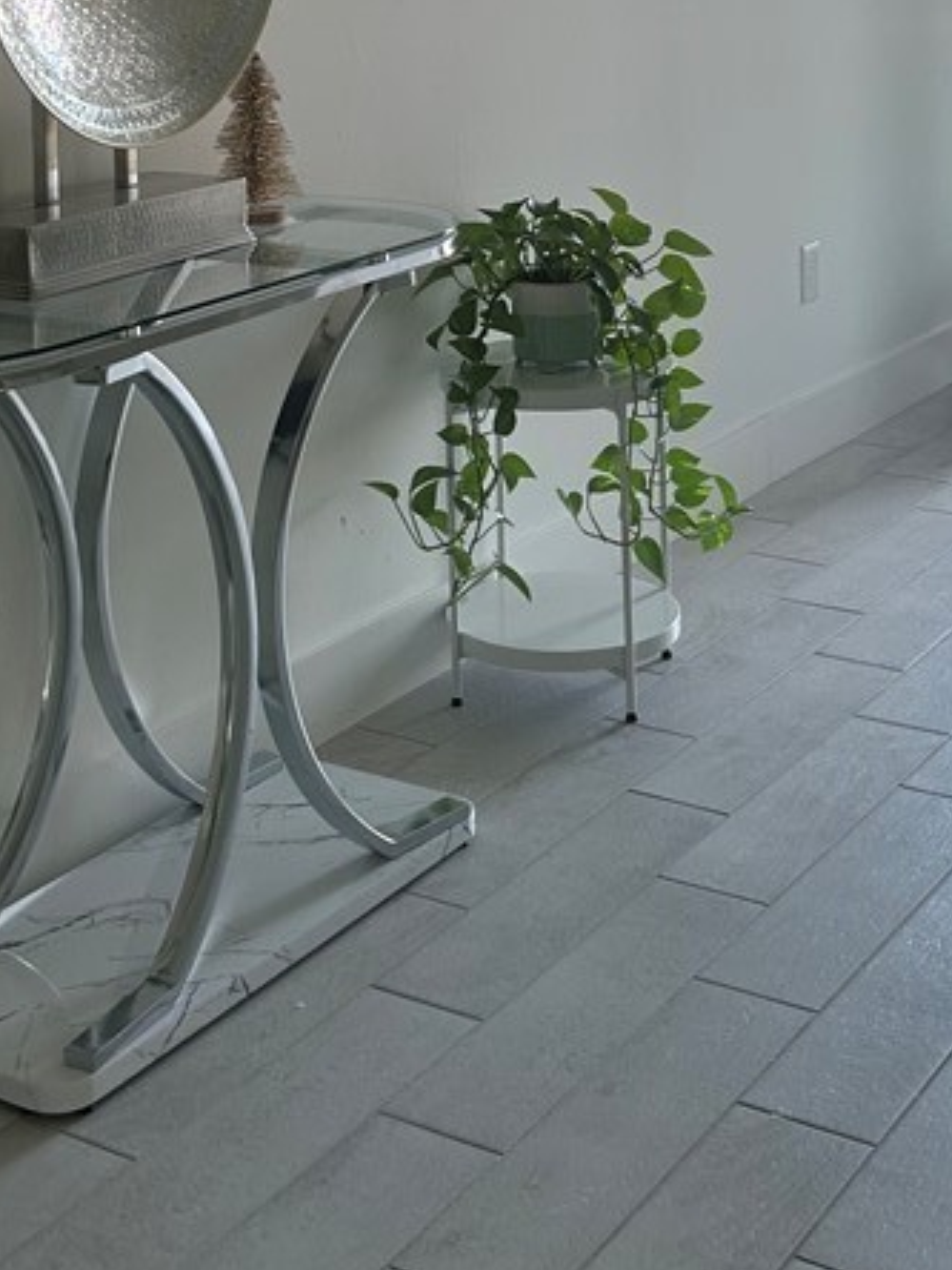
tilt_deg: -6.5
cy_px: 154
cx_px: 517
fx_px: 2200
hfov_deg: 24.4
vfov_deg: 30.9
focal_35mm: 60
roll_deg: -0.1
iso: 80
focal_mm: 5.7
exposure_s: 1/121
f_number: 1.5
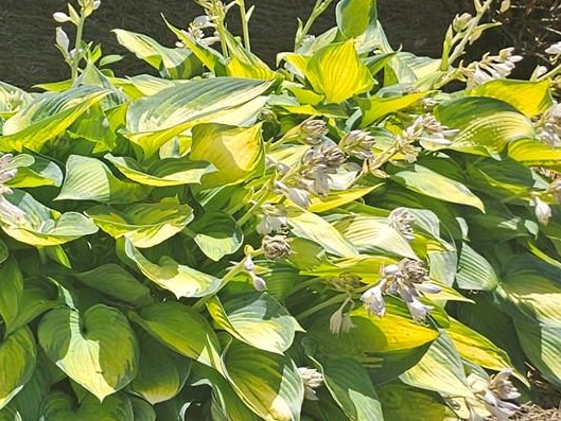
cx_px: -426
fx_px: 1443
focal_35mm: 89
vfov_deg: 16.6
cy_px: 179
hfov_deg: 17.9
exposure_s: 1/1546
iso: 32
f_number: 1.8
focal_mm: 5.4
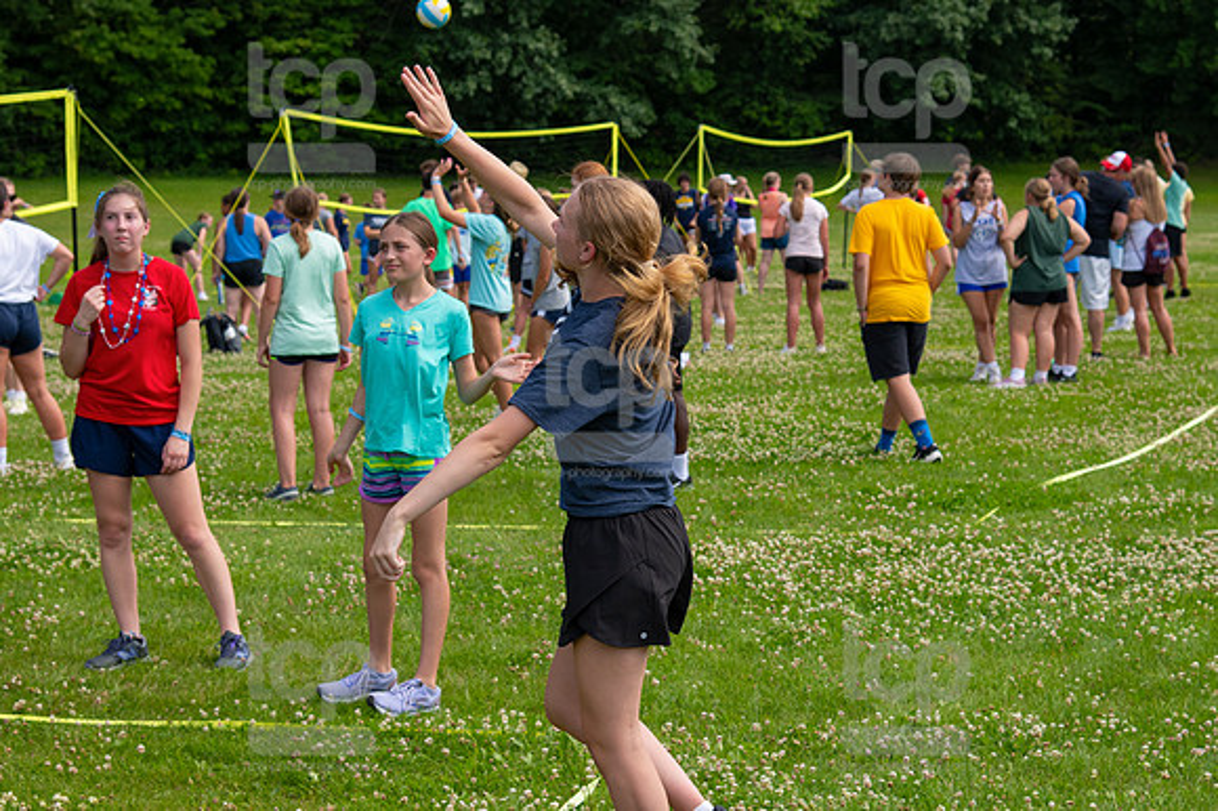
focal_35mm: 87
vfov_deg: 15.7
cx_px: 609
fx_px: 2942
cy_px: 406
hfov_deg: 23.4
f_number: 5.6
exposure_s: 1/800
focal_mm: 58
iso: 250
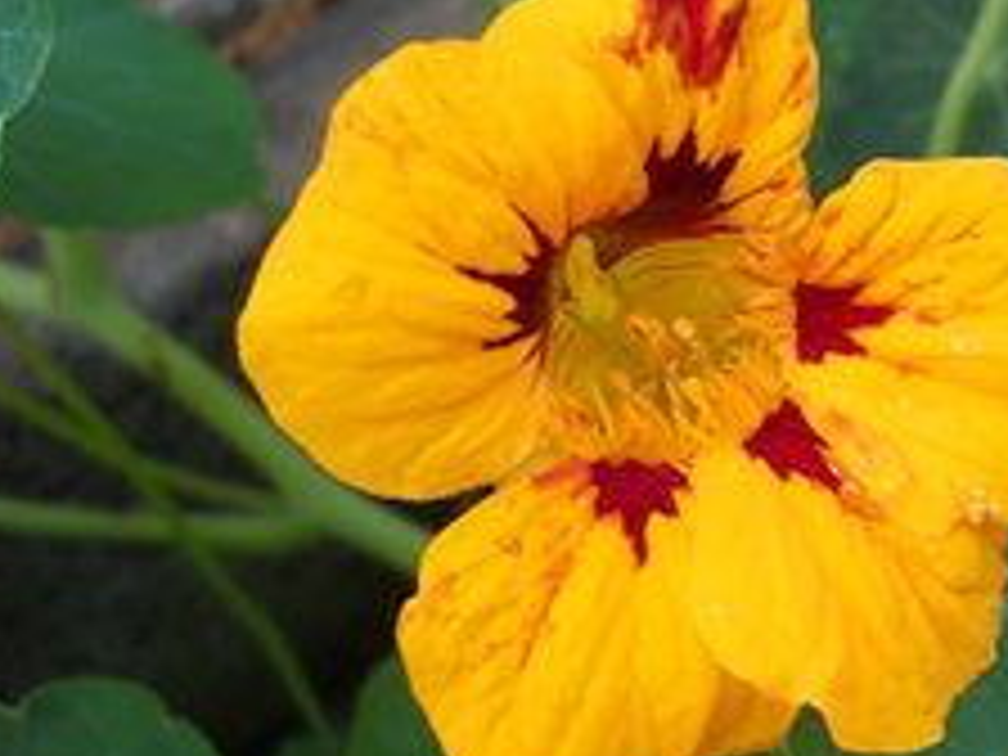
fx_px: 1864
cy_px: 331
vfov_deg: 22.9
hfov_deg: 29.7
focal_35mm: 64
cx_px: 765
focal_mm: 6.72
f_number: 3.1
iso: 100
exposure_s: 1/30
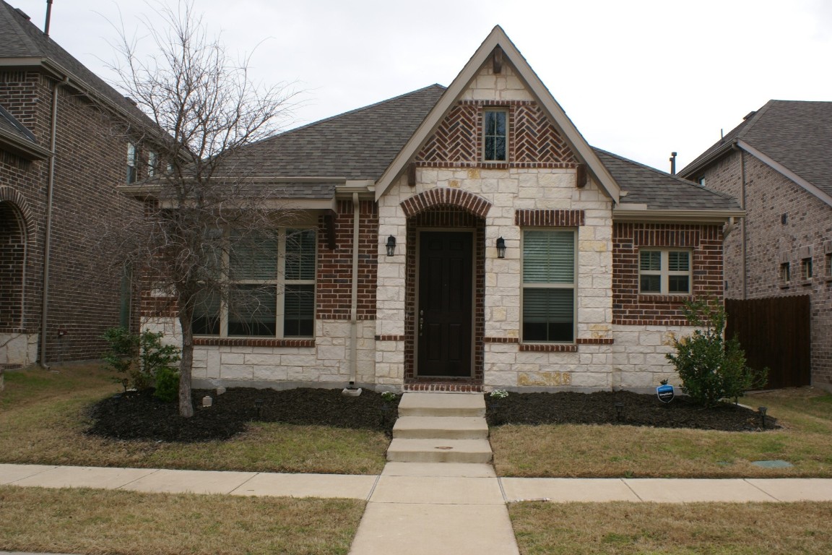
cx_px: 416
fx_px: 693
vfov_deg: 43.6
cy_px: 278
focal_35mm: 30
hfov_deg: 61.9
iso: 100
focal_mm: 20
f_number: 9
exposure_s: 1/80
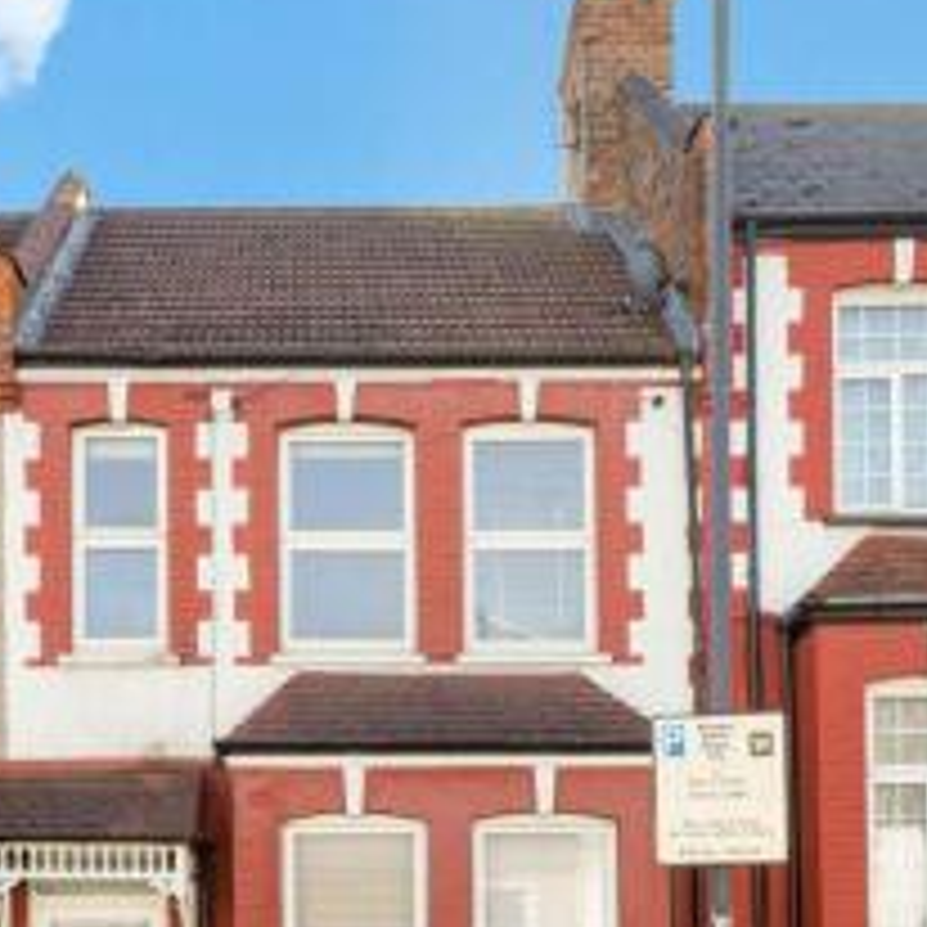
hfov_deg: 35.9
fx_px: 1424
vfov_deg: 35.6
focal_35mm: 47
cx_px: 351
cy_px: 646
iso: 500
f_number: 11
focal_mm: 24
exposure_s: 1/125
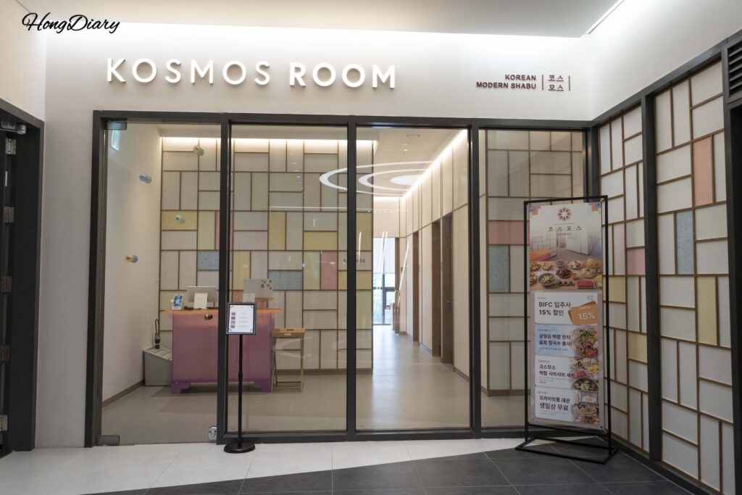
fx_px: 577
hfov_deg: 65.5
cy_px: 248
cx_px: 371
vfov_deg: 46.4
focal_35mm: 28
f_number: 4
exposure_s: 1/160
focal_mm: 28
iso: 1250
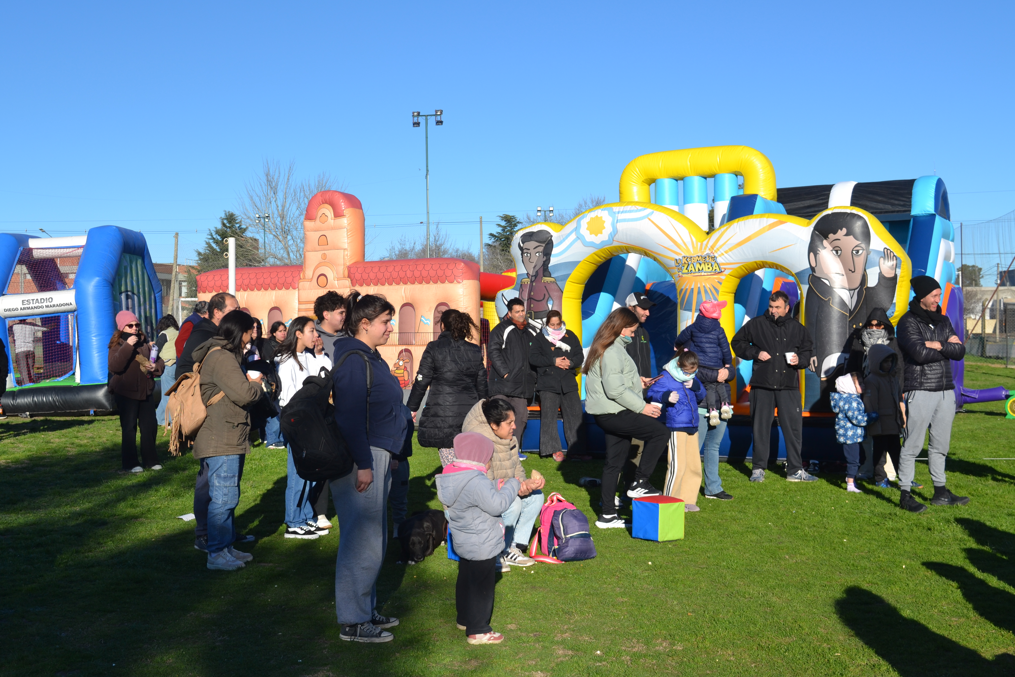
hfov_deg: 43.6
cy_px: 338
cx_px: 508
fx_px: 1269
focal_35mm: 45
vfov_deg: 29.9
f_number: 9
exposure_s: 1/320
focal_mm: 30
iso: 100
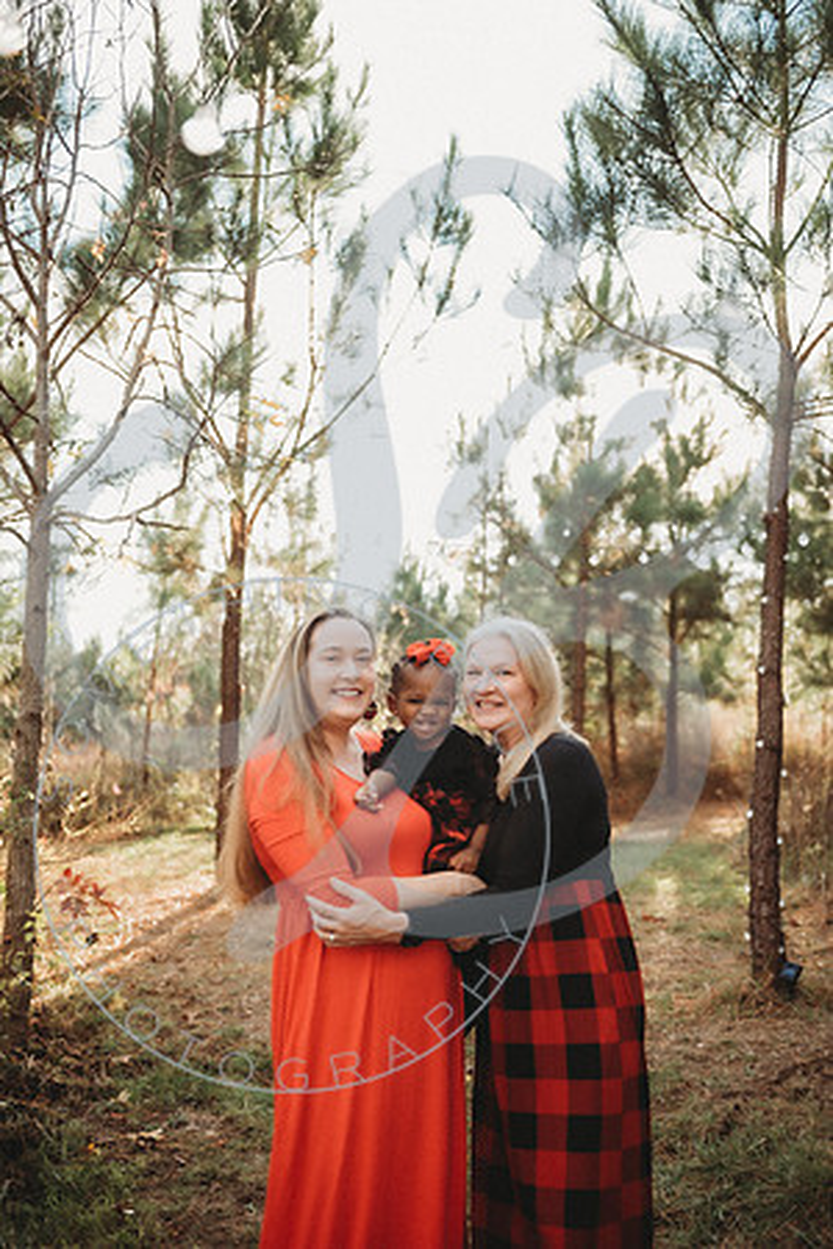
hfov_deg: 35.1
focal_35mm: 38
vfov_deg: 50.7
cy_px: 624
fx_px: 1319
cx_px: 416
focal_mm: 38
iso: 100
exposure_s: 1/200
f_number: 2.8
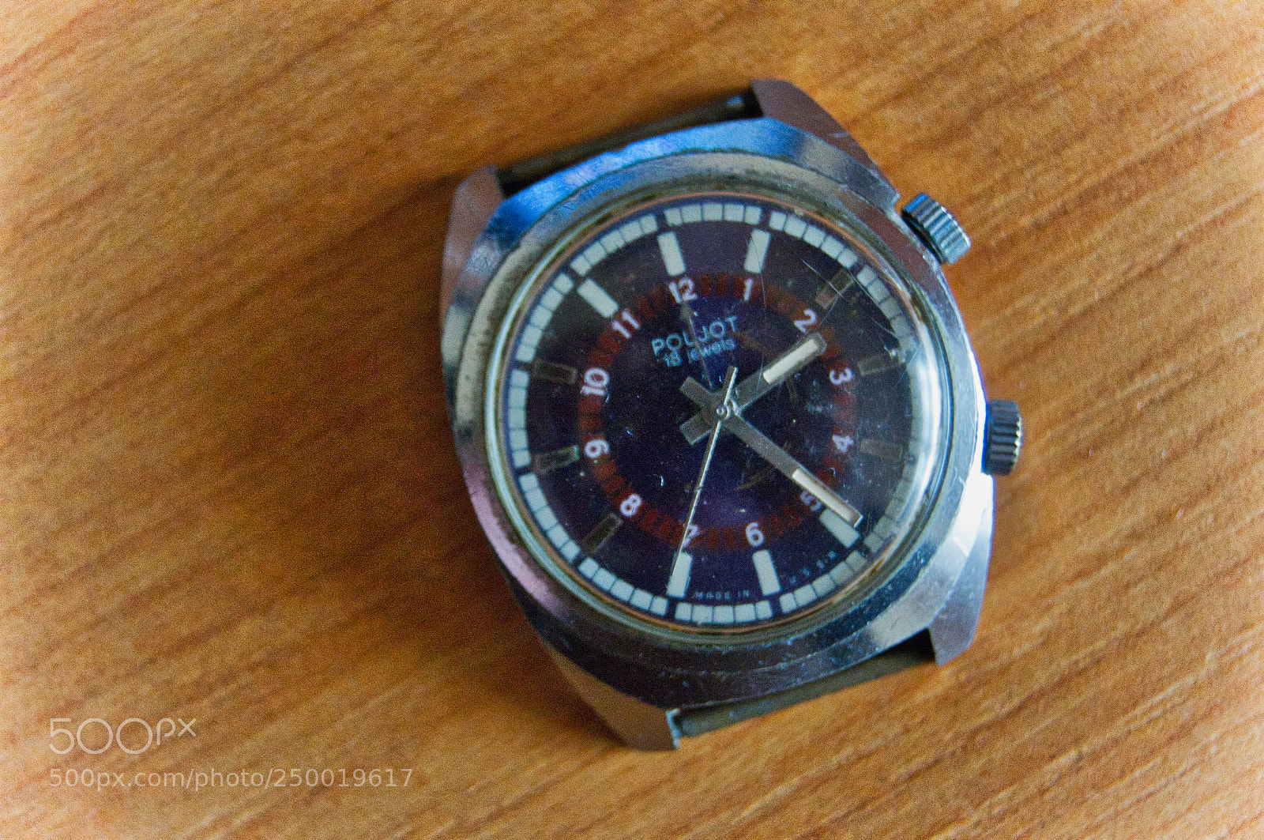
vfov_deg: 16.5
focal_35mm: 82
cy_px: 420
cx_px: 632
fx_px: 2893
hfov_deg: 24.6
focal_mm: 55
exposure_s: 1/30
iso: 3200
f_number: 5.6
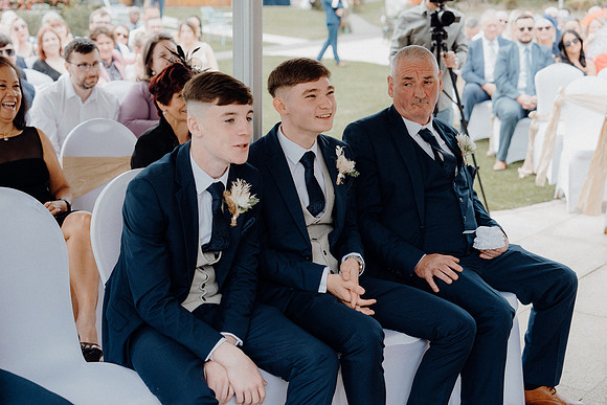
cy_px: 202
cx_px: 304
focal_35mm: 56
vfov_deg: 24.2
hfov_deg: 35.6
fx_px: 944
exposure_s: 1/200
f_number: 3.5
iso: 125
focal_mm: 56
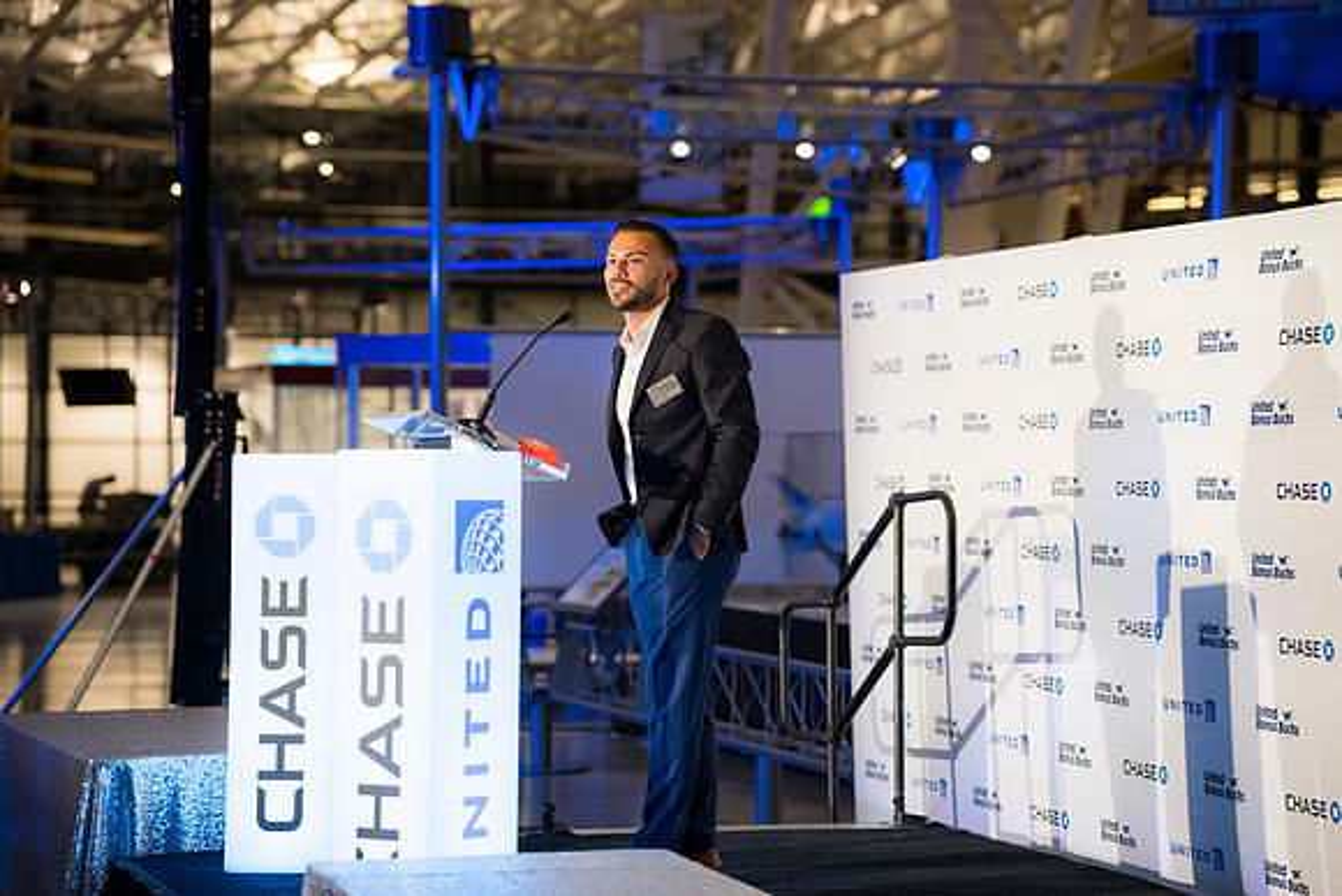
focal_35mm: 90
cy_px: 448
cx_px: 671
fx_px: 3356
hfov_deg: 22.6
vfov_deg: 15.2
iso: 1800
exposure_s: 1/160
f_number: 2.8
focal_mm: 90
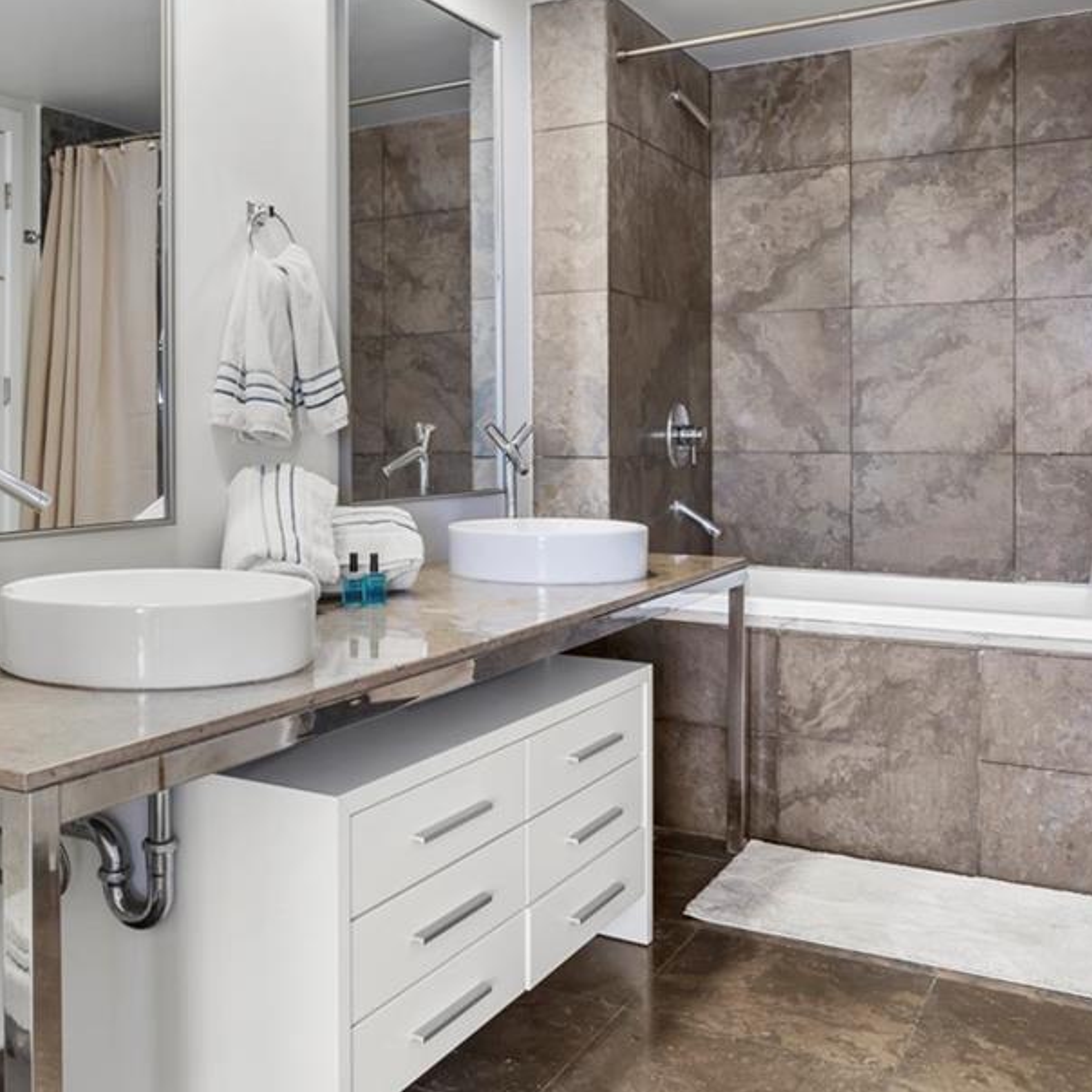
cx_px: 304
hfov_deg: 43.7
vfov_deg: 44.6
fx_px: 1325
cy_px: 436
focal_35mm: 37
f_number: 9
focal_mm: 16.5
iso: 250
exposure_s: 1/2.5
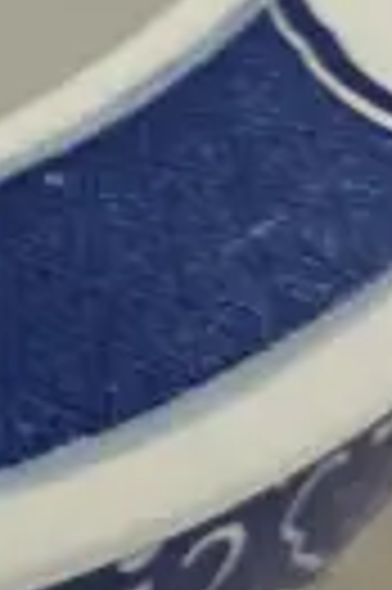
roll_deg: -2.9
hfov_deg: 6.2
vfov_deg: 10.4
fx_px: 3193
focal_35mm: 195
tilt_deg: -43.8
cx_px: -946
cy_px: -77
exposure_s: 1/50
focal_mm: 6.86
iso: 125
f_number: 1.78
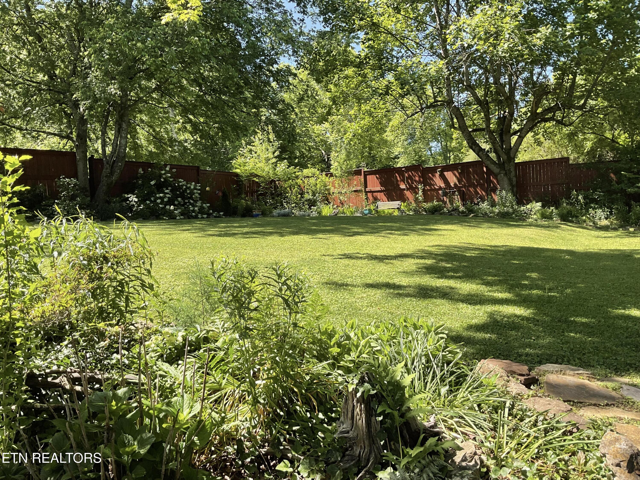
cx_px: 320
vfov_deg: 48.2
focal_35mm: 29
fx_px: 536
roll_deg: +2.6
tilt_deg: -1.0
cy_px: 240
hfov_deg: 61.7
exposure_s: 1/486
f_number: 1.8
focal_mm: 3
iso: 16
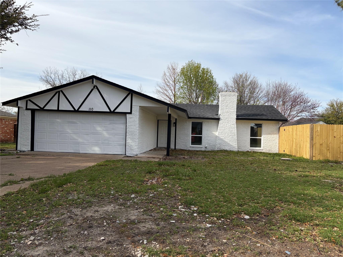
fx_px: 258
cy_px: 128
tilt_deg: +2.5
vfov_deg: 53.1
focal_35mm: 26
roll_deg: -2.1
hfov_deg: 67.3
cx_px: 172
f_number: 1.6
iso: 50
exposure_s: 1/3125
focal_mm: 5.96
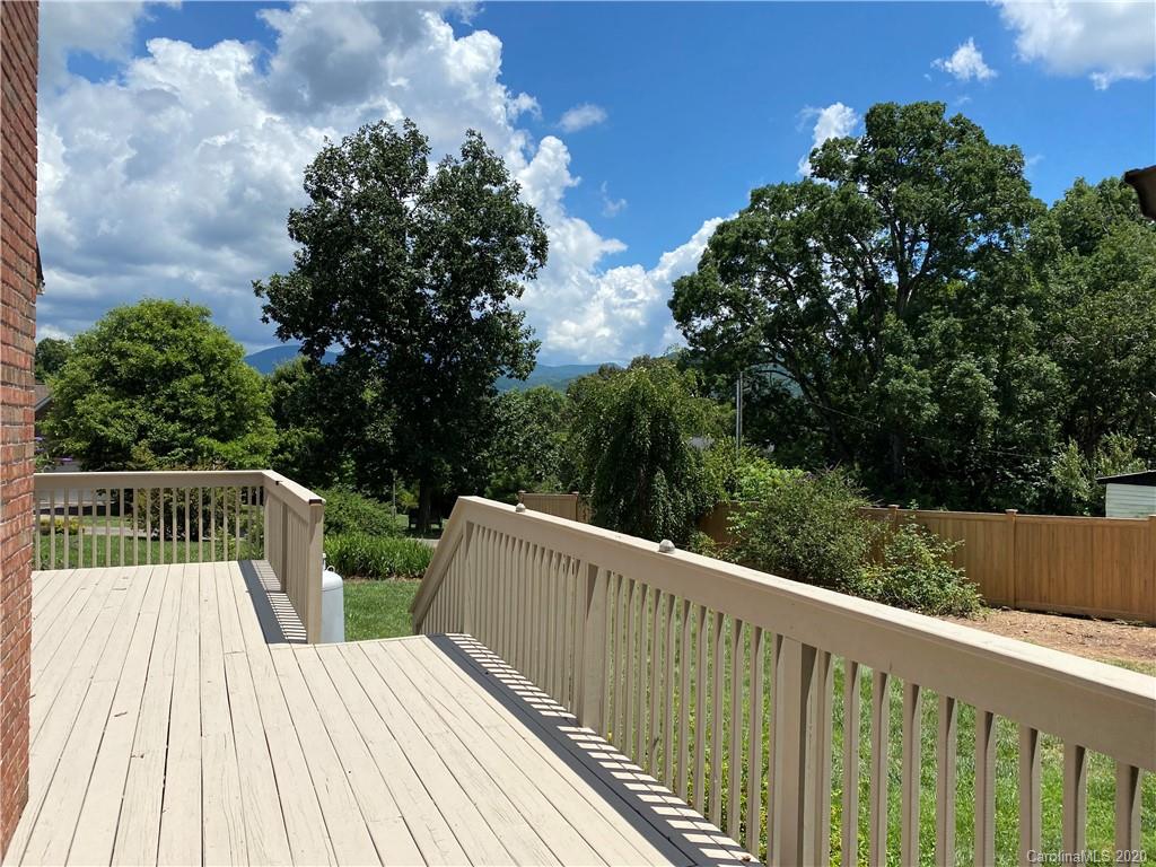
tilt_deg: -0.1
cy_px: 434
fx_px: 868
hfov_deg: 67.3
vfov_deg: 53.1
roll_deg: -0.3
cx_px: 578
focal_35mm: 26
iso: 32
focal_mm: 4.25
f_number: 1.8
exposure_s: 1/3300
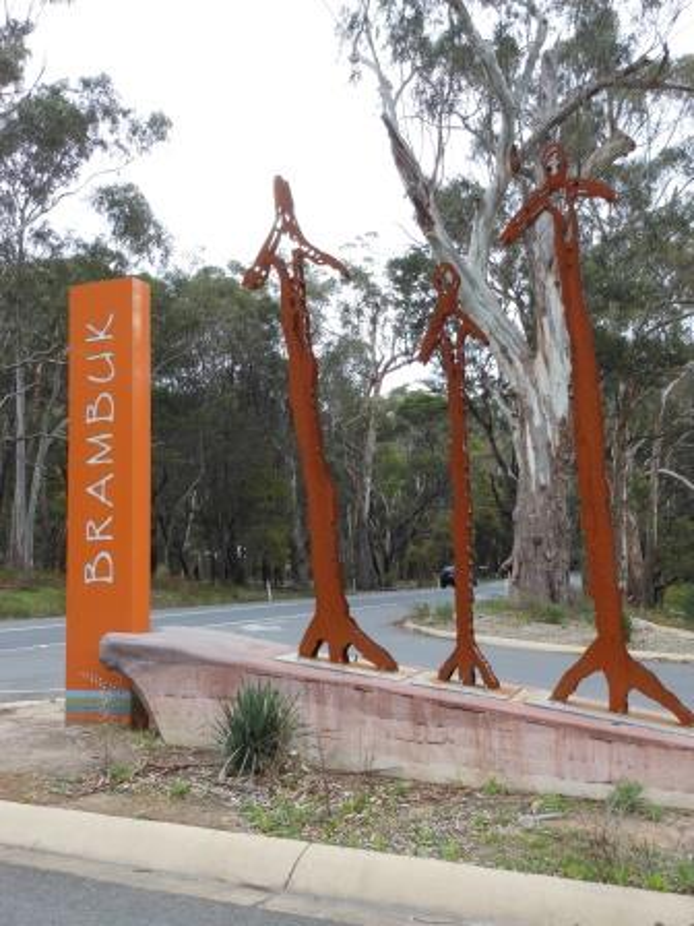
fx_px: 882
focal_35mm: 33
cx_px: 347
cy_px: 463
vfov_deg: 55.4
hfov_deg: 42.9
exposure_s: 1/160
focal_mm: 5.9
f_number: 4
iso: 80
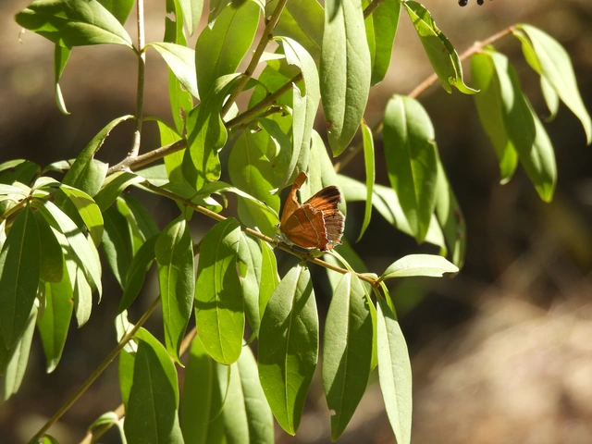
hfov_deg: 2.5
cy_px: 222
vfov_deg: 1.9
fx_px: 13682
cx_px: 296
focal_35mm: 800
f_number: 5.6
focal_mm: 143
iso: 100
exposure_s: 1/200
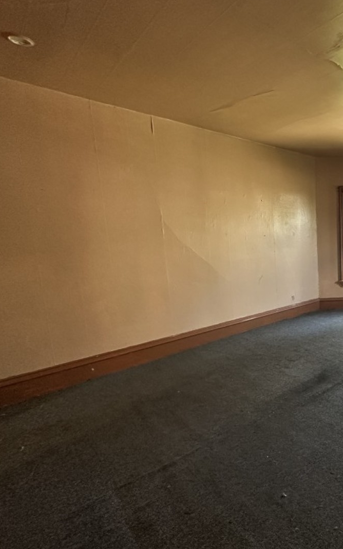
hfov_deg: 49.4
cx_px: 339
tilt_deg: -7.0
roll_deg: +1.3
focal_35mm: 20
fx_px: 299
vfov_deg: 85.0
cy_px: 274
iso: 320
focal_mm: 2.22
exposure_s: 1/65
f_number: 2.2
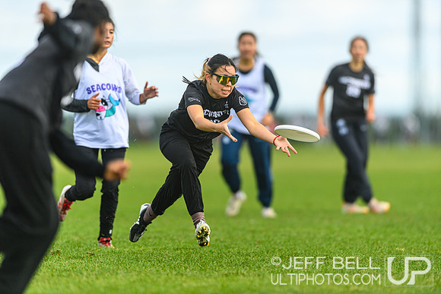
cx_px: 220
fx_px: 4901
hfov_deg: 5.2
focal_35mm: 400
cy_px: 147
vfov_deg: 3.4
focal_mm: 400
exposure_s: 1/1000
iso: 100
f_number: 3.2
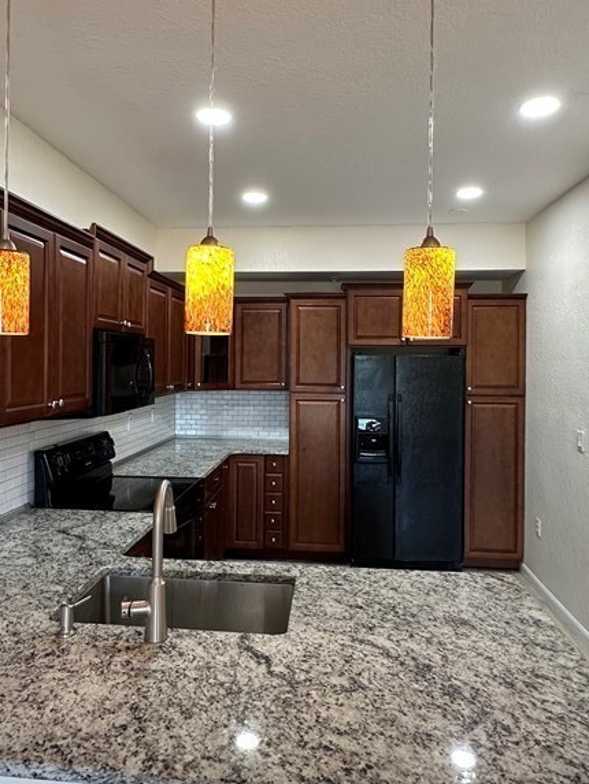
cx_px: 281
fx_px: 567
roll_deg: -1.6
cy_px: 361
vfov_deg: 69.3
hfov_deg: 54.9
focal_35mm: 25
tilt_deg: -0.2
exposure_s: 1/60
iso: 250
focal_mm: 2.22
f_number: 2.2
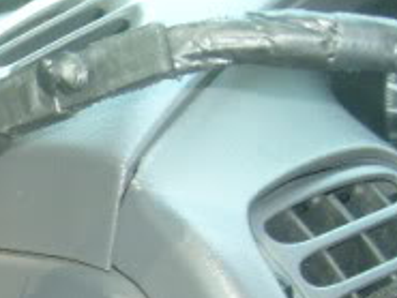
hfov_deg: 12.0
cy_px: 371
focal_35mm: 151
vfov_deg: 9.7
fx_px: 1733
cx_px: -326
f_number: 2.8
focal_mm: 5.8
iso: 100
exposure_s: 1/45
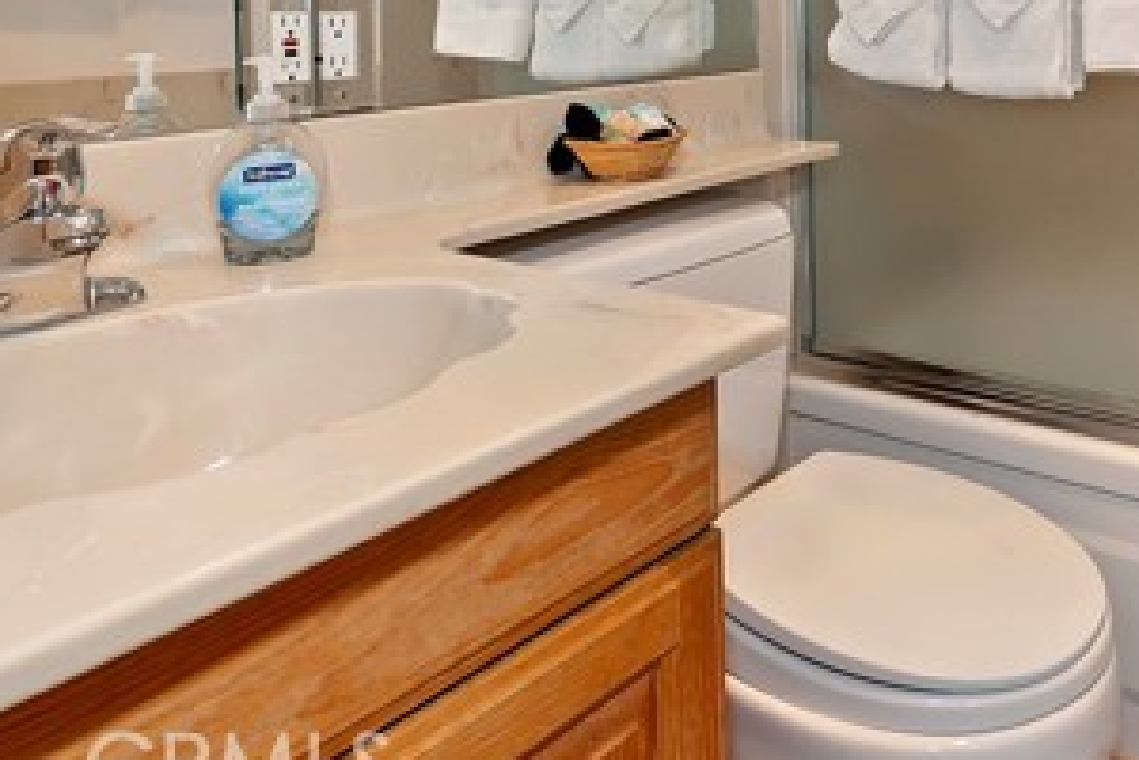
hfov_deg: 55.1
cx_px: 892
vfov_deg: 37.1
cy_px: 10
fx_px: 1012
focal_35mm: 32
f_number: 8
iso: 400
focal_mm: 10
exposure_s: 1/30
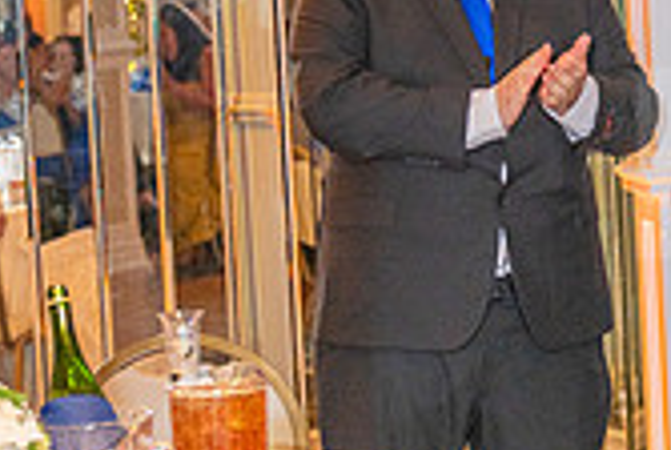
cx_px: 988
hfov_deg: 11.2
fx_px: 3305
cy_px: 163
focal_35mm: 177
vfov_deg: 7.8
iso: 640
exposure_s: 1/160
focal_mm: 51
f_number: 3.2
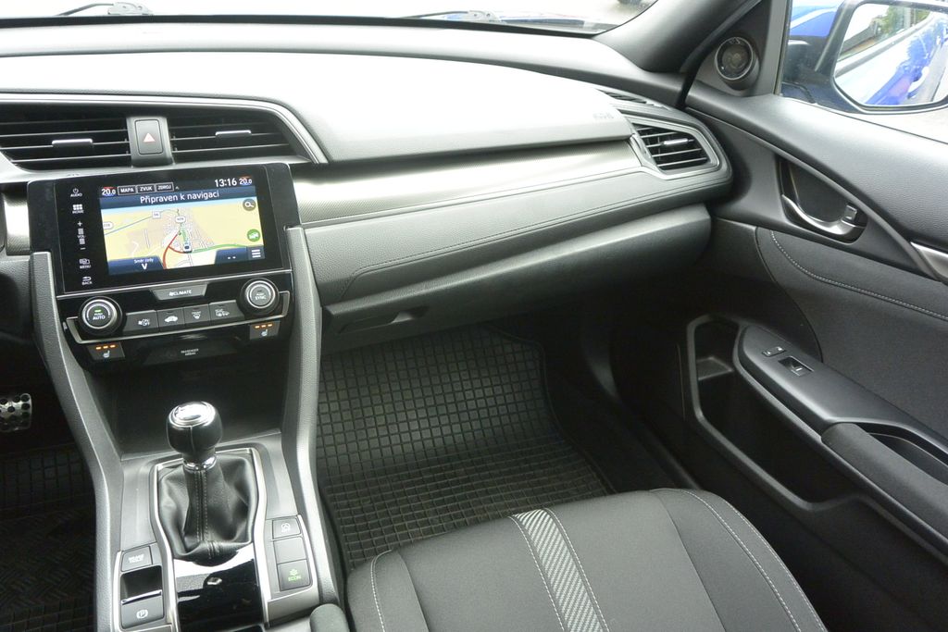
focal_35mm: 29
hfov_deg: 63.7
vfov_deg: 45.0
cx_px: 474
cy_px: 316
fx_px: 764
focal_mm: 11
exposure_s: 1/125
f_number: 3.5
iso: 320
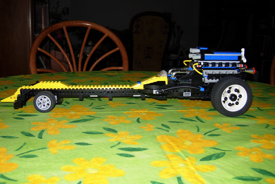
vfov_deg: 35.0
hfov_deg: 50.7
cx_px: 139
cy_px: 88
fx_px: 290
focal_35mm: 38
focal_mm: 7.5
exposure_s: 1/45.2
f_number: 2.7
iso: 50
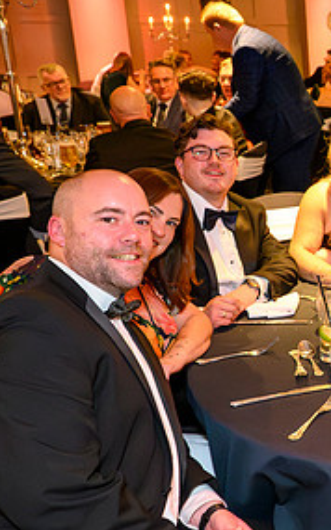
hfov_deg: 20.2
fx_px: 780
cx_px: 511
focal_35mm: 54
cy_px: 264
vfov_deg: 37.5
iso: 20000
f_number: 4.5
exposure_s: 1/125
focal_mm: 24
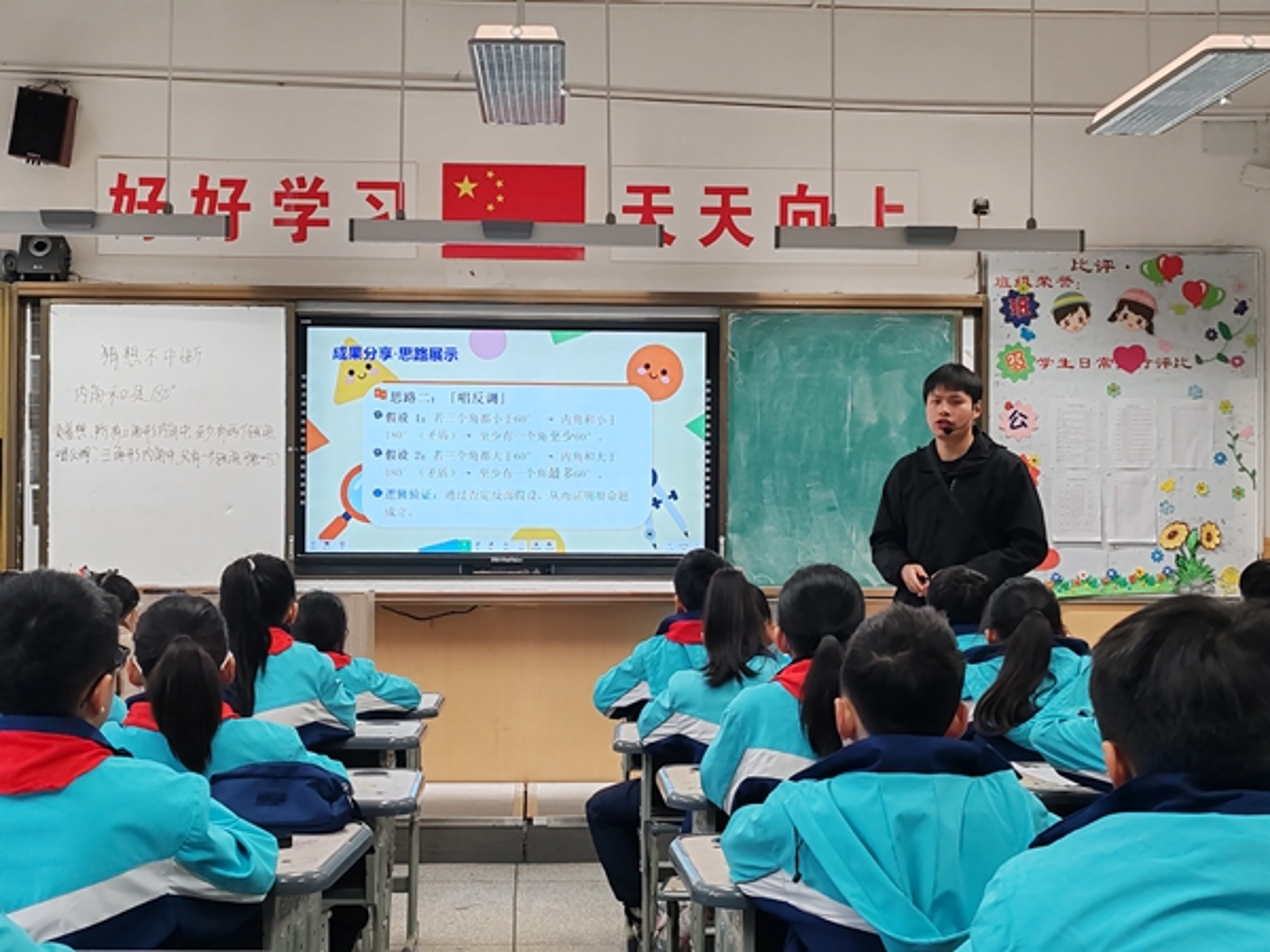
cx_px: 635
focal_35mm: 54
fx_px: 1981
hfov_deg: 35.5
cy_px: 476
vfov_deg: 27.0
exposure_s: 1/100
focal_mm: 6.12
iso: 320
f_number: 1.9
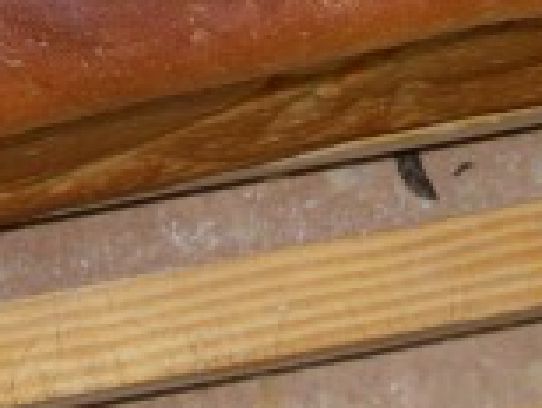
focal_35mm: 148
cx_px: 292
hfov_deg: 13.3
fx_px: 2321
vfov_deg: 10.0
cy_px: -14
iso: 50
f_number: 4.8
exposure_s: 1/60.1
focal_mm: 7.8
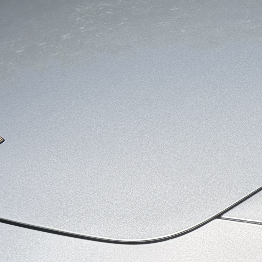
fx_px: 1036
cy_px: 218
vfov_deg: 14.3
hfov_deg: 13.8
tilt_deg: -22.4
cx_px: 346
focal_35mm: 121
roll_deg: -4.2
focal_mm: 6.76
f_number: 1.78
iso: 100
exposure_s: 1/10309
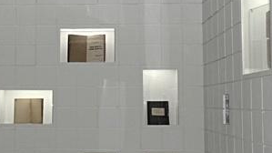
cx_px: 63
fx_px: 404
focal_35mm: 56
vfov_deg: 21.4
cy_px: 76
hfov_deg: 36.2
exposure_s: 1/30
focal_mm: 4
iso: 100
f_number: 3.2
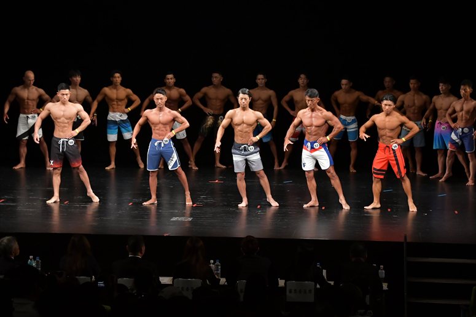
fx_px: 1678
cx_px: 238
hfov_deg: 16.1
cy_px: 158
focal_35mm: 127
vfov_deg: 10.8
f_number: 5.6
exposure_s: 1/400
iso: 3200
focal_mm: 85
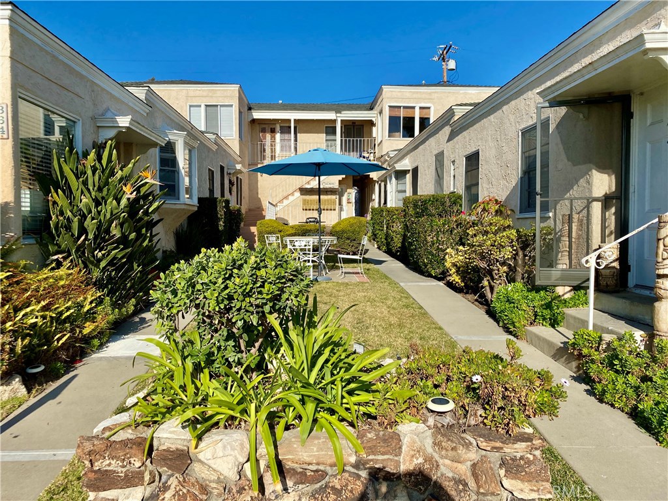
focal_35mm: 26
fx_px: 502
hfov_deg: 67.3
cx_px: 334
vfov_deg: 53.1
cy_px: 250
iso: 32
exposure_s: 1/3300
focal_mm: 4.25
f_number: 1.8
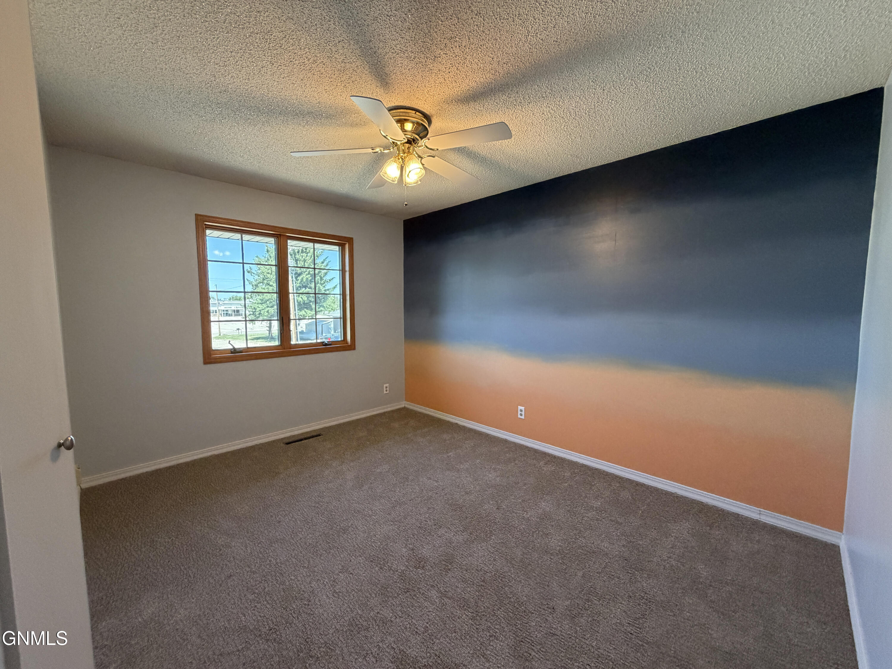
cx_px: 446
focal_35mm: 14
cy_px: 334
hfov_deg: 102.1
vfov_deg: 85.7
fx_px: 361
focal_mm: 2.22
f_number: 2.2
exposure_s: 1/120
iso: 320
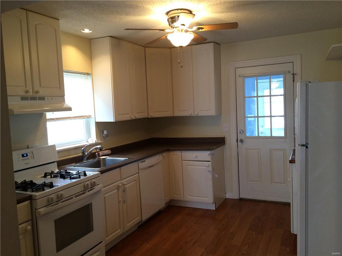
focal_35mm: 30
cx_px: 171
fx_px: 296
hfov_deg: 60.0
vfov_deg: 46.8
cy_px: 128
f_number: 2.2
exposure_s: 1/30
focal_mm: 4.12
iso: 160
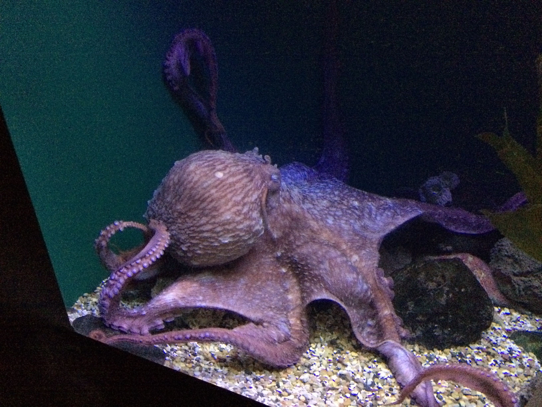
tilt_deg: -32.1
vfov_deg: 48.2
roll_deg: +0.3
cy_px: 204
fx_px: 454
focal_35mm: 29
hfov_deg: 61.7
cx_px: 271
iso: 800
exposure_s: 1/15
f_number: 2.2
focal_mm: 4.15
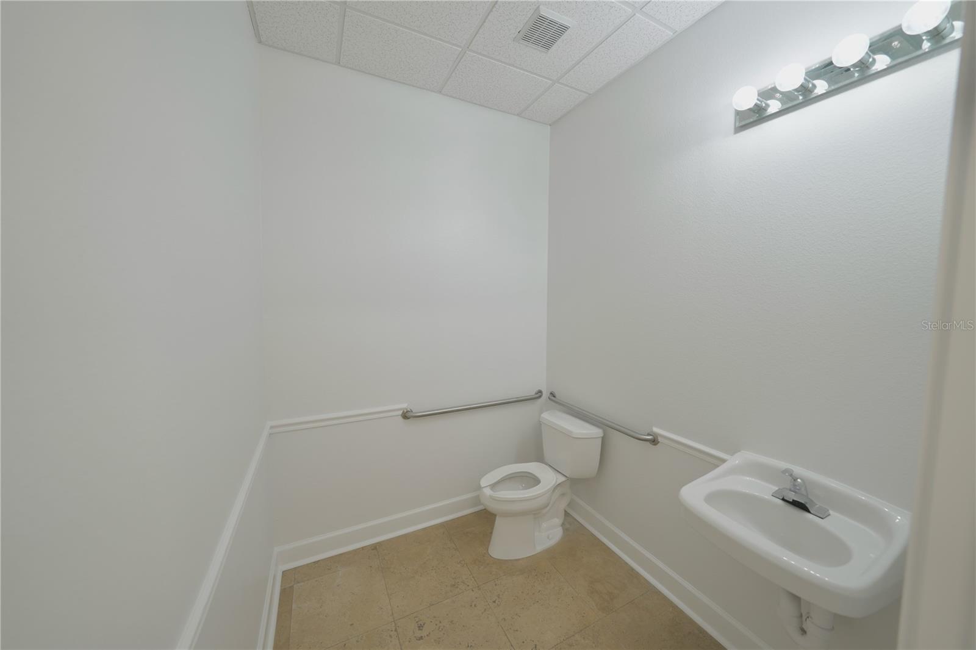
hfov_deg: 112.6
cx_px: 488
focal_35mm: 12
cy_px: 325
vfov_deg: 90.0
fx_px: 325
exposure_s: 1/50
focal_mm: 12
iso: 125
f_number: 3.5
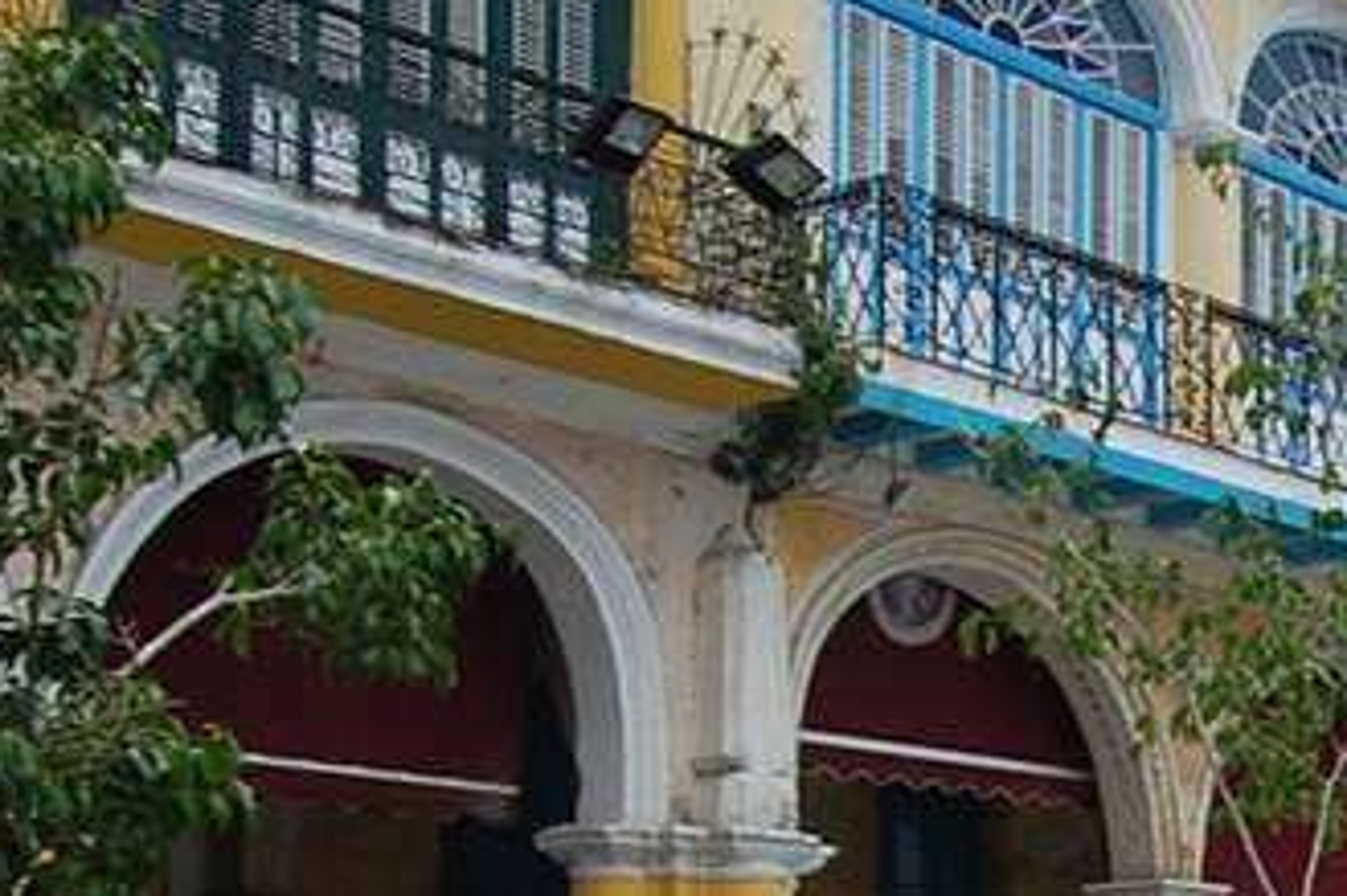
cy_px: 1197
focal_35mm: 84
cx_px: 1941
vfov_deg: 15.4
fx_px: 3141
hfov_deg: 21.0
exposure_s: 1/250
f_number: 8
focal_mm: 18
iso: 200
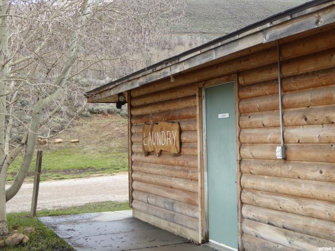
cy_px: 126
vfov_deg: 27.5
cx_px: 168
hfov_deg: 36.2
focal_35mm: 53
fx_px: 513
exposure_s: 1/250
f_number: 4.1
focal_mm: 9
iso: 100
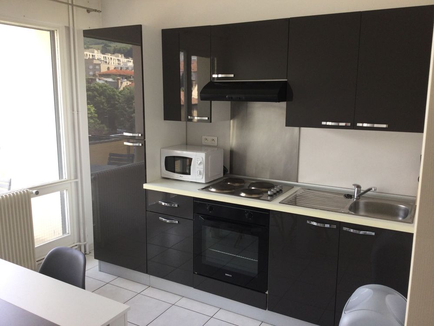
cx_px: 217
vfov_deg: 45.4
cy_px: 163
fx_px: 389
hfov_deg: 58.4
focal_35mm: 31
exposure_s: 1/50
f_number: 2.4
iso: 32
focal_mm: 3.3
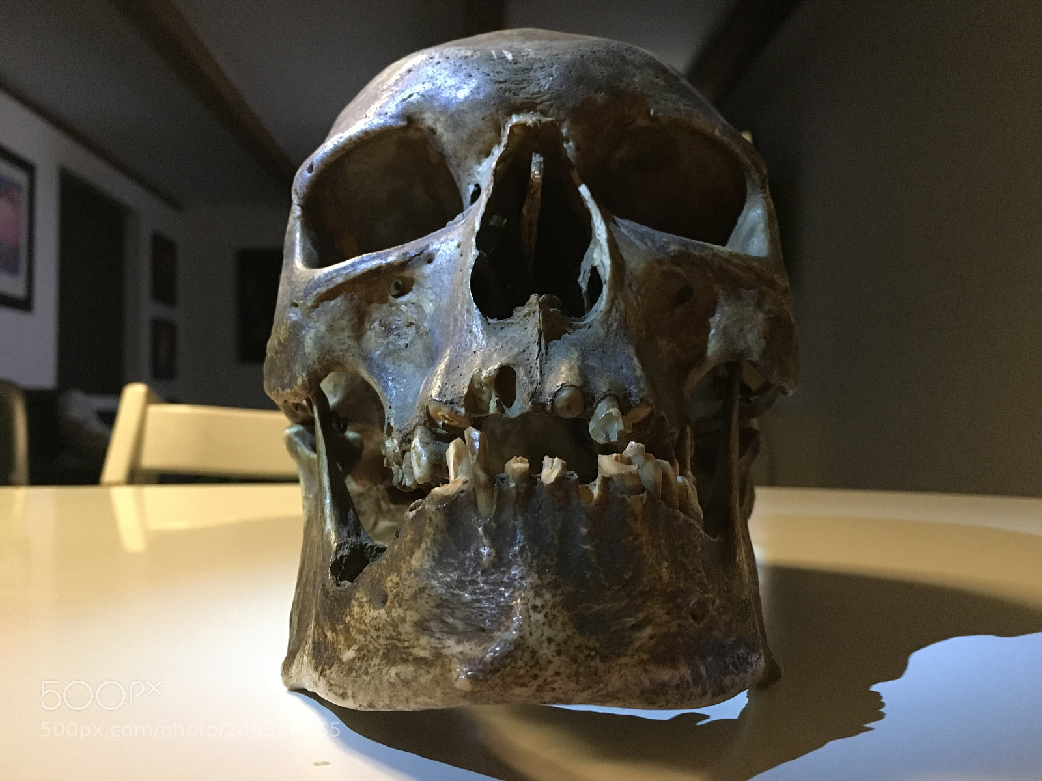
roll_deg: +0.3
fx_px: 873
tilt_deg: +1.7
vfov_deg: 48.2
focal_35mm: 29
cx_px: 521
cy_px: 390
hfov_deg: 61.7
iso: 500
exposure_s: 1/17
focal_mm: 4.15
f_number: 2.2
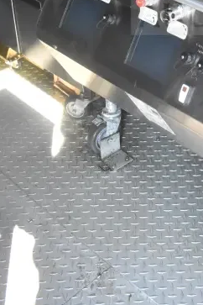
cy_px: -32
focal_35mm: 68
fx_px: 575
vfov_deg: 27.2
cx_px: 225
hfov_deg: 19.2
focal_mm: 18
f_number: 8
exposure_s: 1/250
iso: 6400
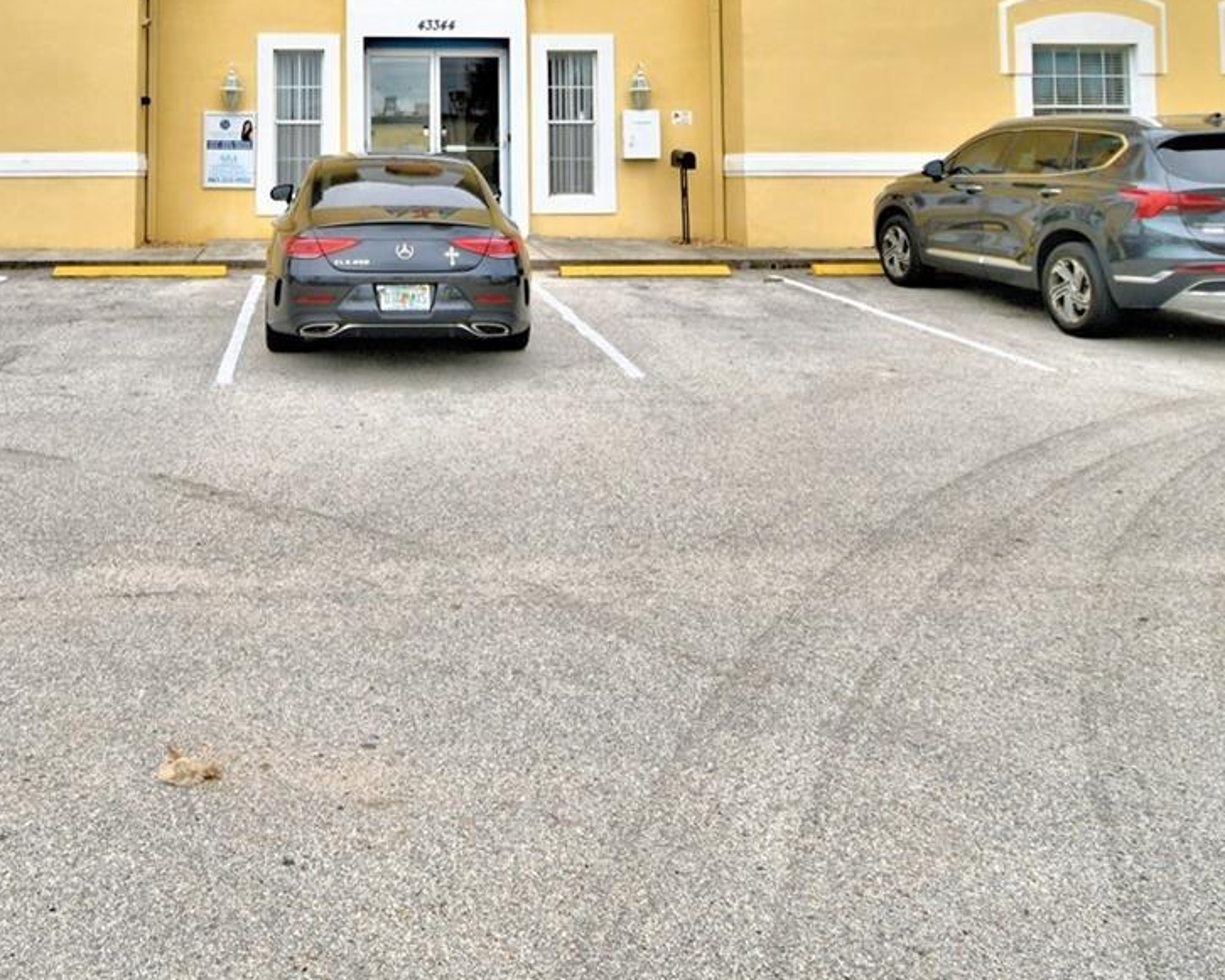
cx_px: 368
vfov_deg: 43.3
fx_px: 1124
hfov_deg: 55.4
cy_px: 106
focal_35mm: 31
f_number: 4.5
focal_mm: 10
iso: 100
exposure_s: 1/1000
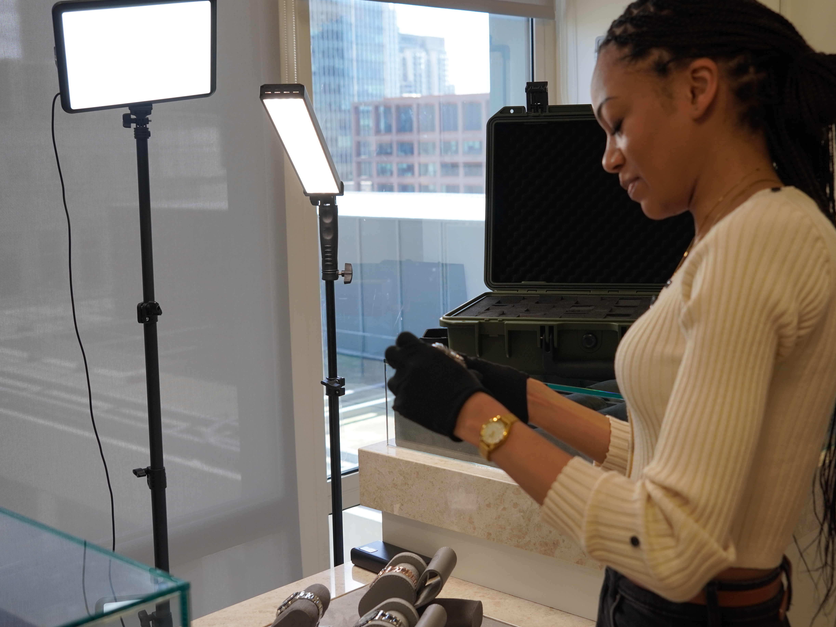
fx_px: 1137
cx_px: 477
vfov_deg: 30.8
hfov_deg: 40.3
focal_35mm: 47
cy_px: 301
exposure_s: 1/160
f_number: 4
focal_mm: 26.6
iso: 250
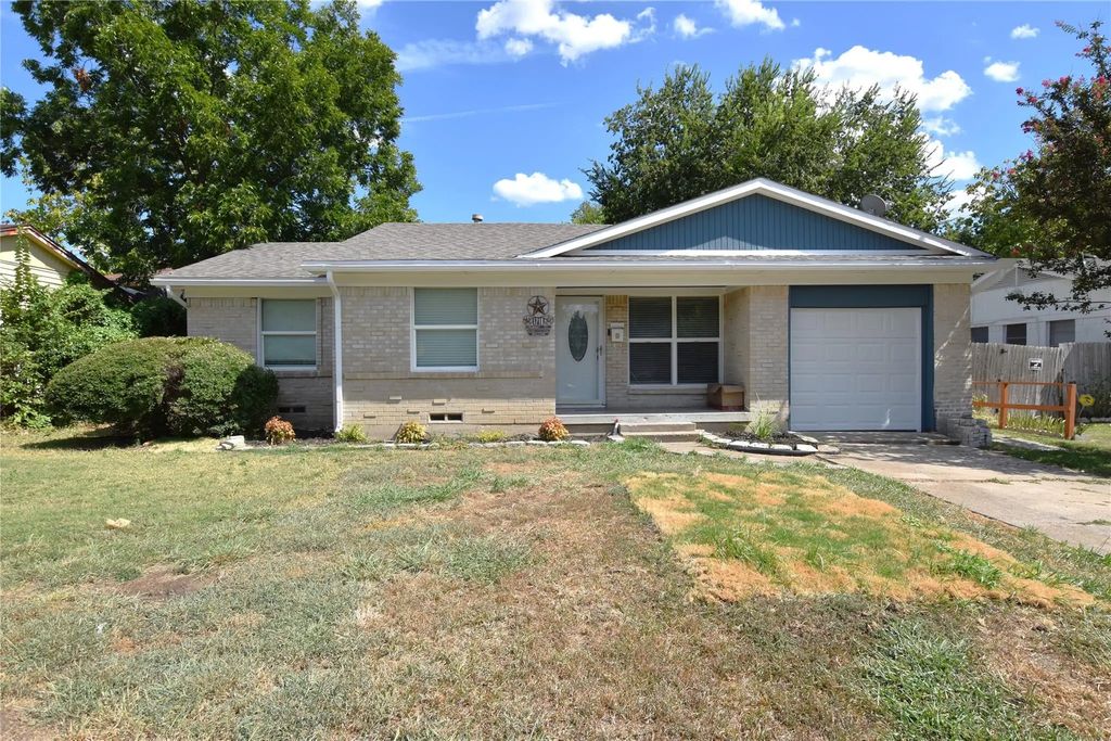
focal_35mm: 20
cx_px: 556
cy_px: 370
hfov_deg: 85.4
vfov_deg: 63.2
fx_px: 602
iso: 200
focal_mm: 13
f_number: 9
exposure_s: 1/320
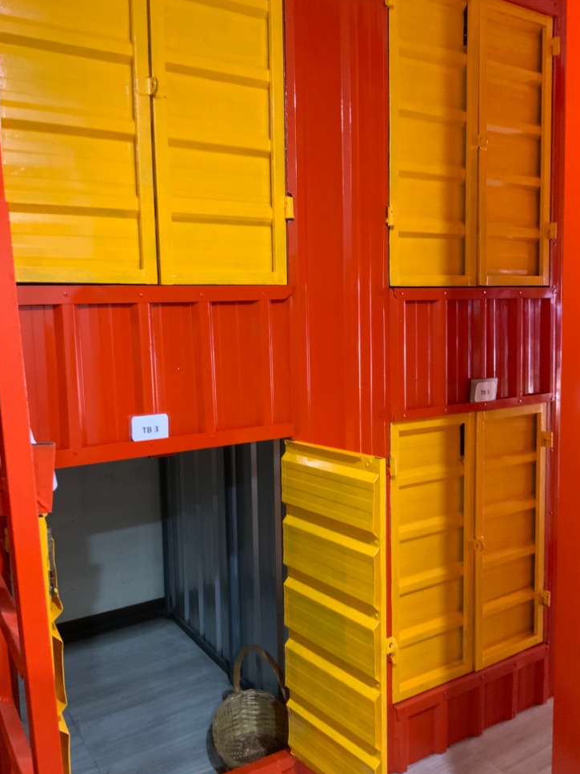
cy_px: 391
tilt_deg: -6.6
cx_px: 288
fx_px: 670
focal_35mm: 30
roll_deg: -0.5
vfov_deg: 60.0
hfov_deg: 46.8
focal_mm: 3
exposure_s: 1/25
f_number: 1.8
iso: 320
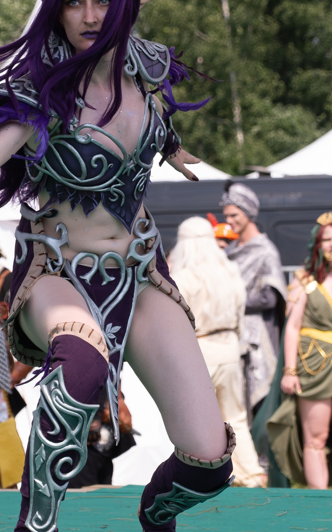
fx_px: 3272
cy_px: 140
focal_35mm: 226
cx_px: 85
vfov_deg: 9.3
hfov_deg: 5.8
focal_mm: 55
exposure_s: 1/1250
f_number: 4
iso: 160
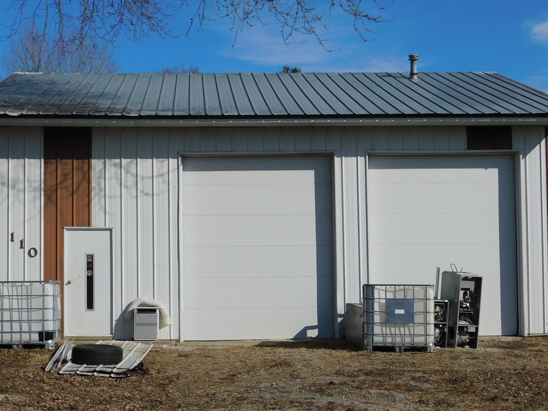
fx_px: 902
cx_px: 245
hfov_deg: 33.8
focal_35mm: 57
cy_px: 235
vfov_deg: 25.6
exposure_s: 1/800
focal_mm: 7.1
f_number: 7.2
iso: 125
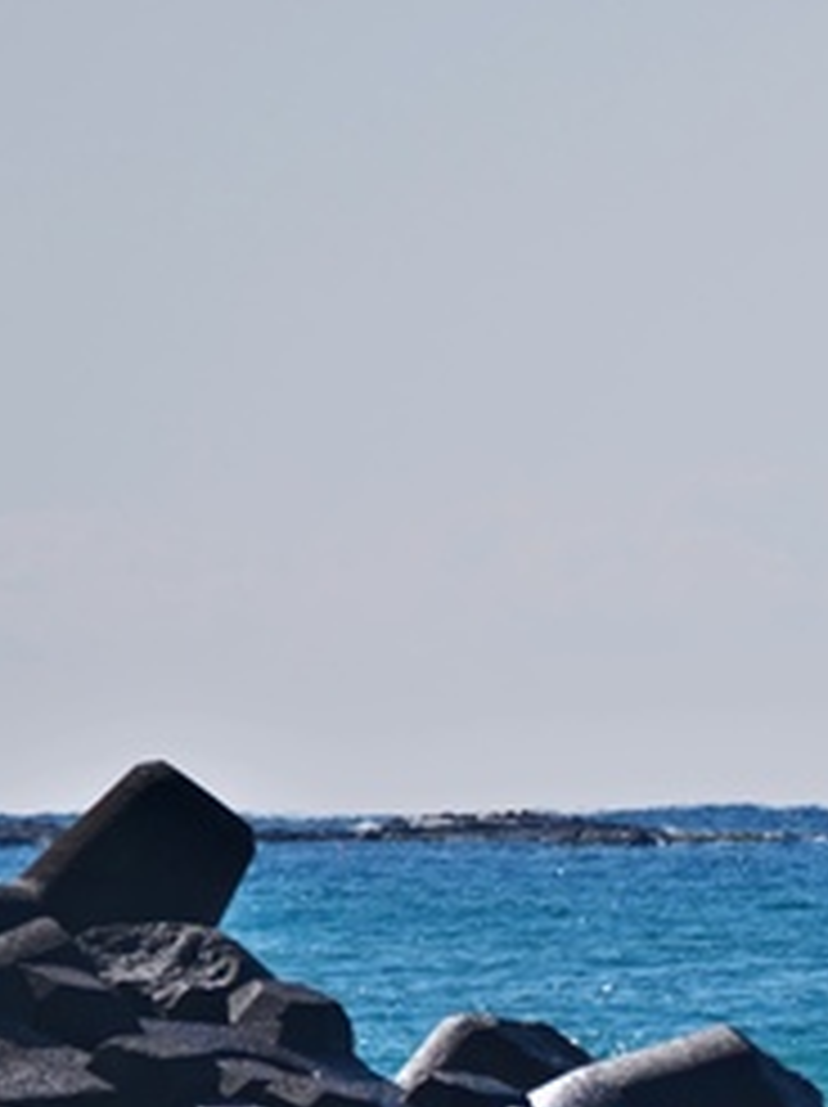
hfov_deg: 1.6
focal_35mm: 939
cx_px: 1274
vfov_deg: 2.1
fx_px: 29999
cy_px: 747
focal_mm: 300
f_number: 8
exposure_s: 1/1600
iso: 400
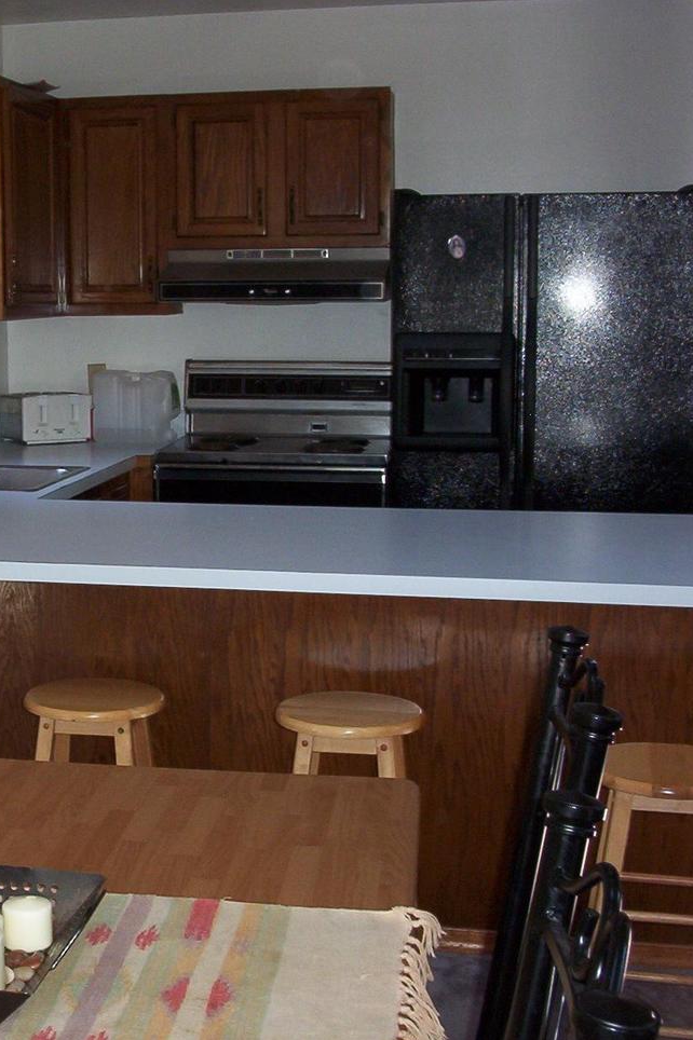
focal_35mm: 54
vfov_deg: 36.9
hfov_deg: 24.2
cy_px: 520
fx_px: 1560
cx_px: 39
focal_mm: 6
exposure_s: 1/30
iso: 140
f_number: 4.5
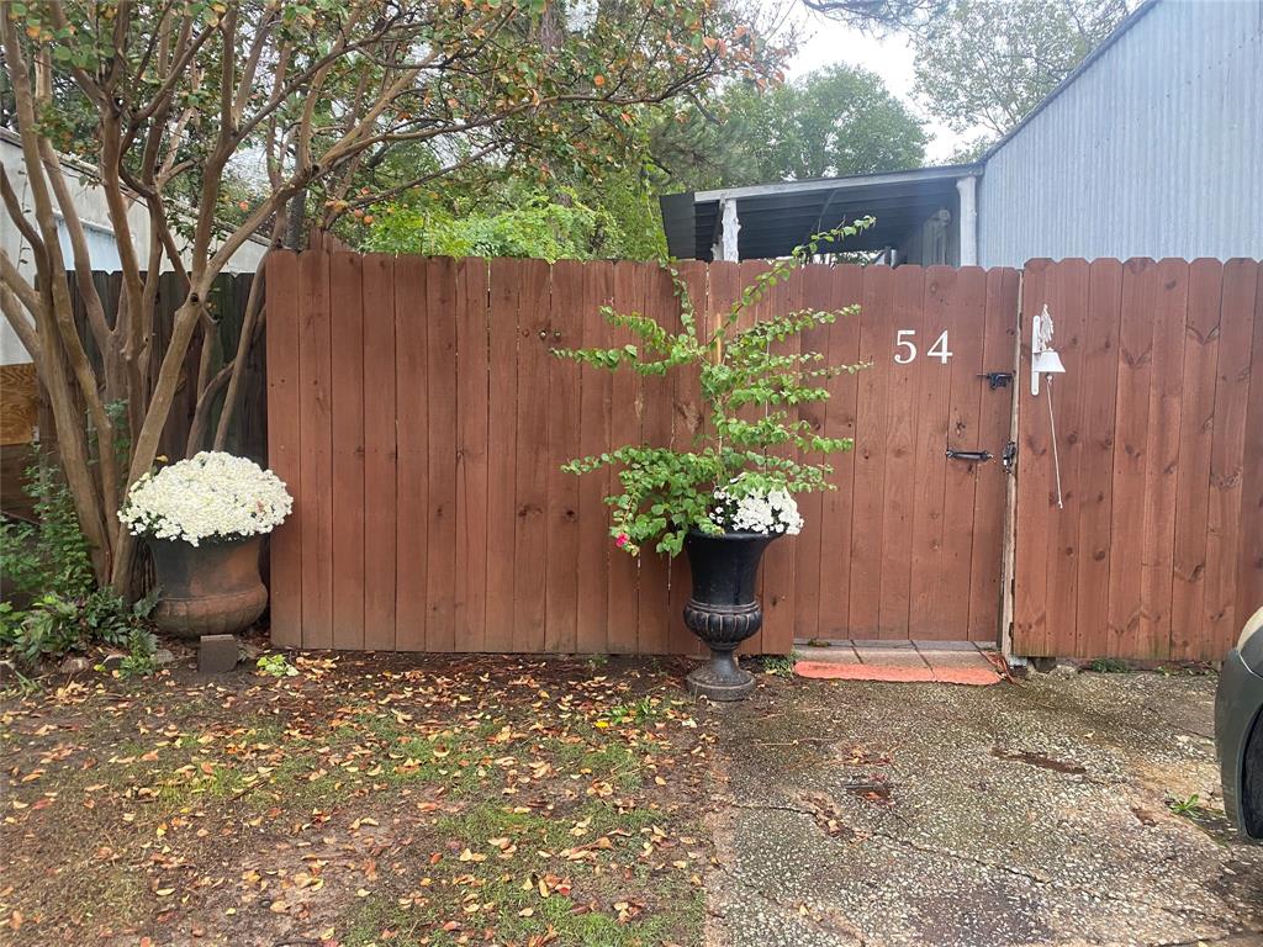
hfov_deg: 67.3
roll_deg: -0.3
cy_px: 474
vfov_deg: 53.1
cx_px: 632
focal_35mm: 26
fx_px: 949
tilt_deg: -3.9
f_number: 1.8
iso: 125
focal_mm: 4.25
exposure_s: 1/63
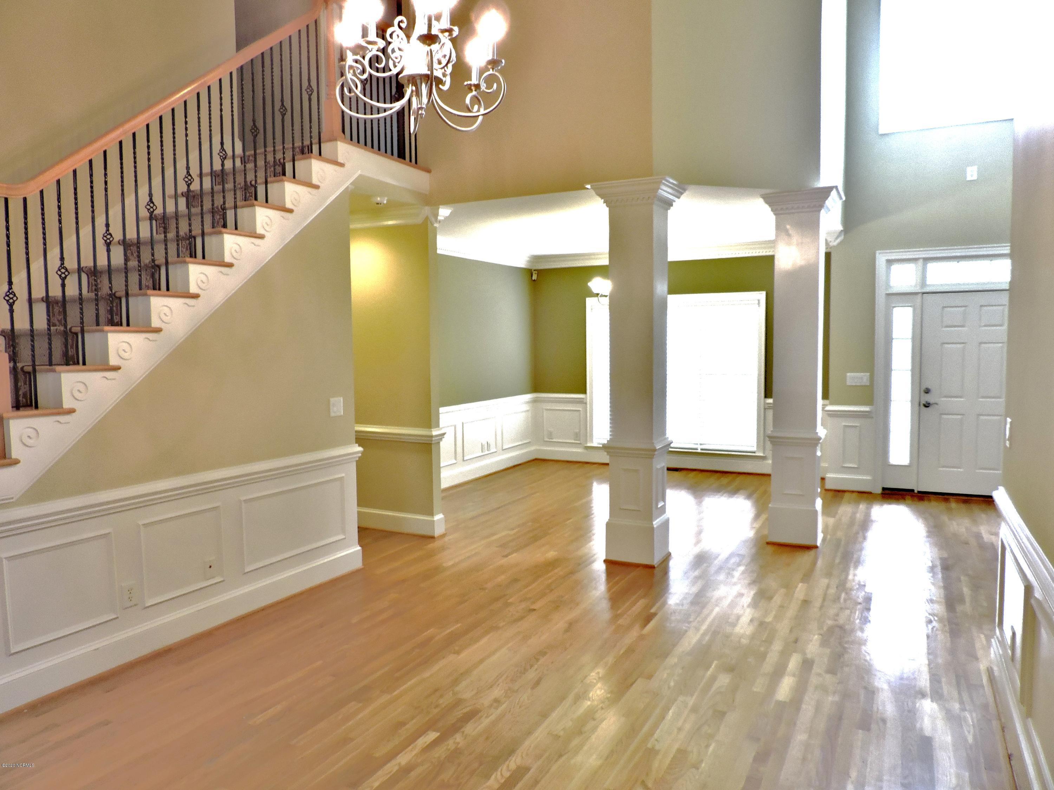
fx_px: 731
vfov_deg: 56.8
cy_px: 395
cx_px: 527
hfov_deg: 71.6
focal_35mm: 24
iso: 160
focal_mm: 4.3
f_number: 3
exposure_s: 1/30
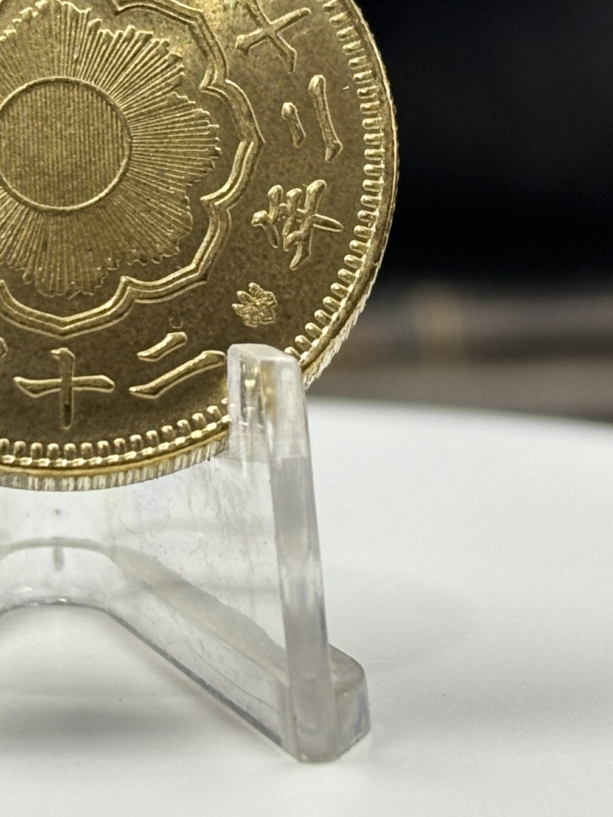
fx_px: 2763
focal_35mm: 117
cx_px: 68
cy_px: 162
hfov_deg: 12.6
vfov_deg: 16.7
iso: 50
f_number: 1.6
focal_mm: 5.96
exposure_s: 1/60
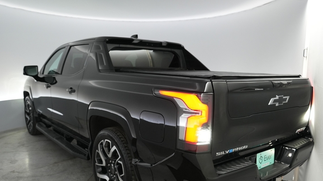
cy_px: 114
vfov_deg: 39.9
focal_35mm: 29
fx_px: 248
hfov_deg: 66.1
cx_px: 156
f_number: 3.2
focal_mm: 25
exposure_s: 1/160
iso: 1600
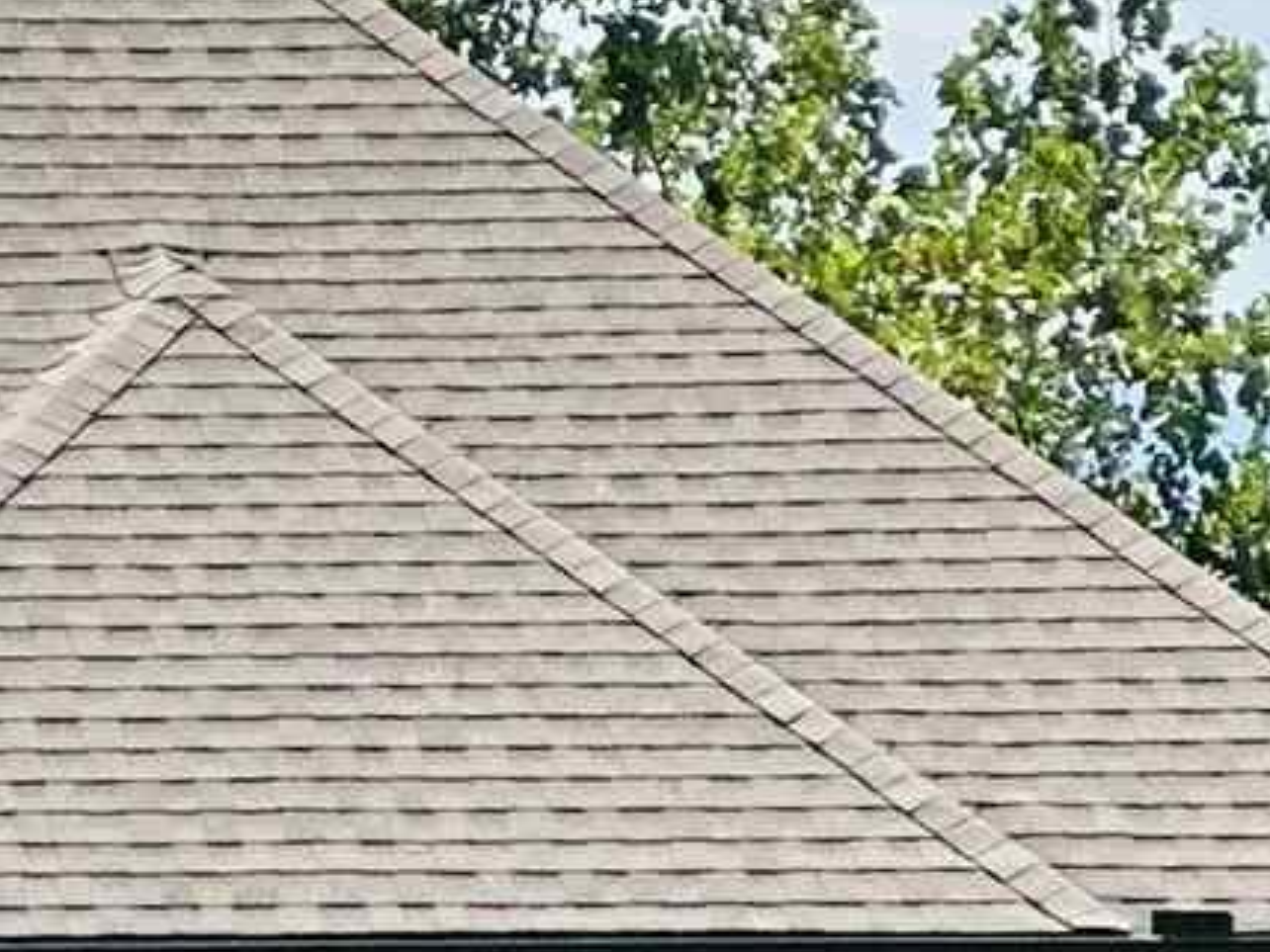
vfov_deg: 2.7
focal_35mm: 553
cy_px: 982
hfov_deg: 3.5
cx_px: -2142
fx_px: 20289
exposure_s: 1/585
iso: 32
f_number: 2.8
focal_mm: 9
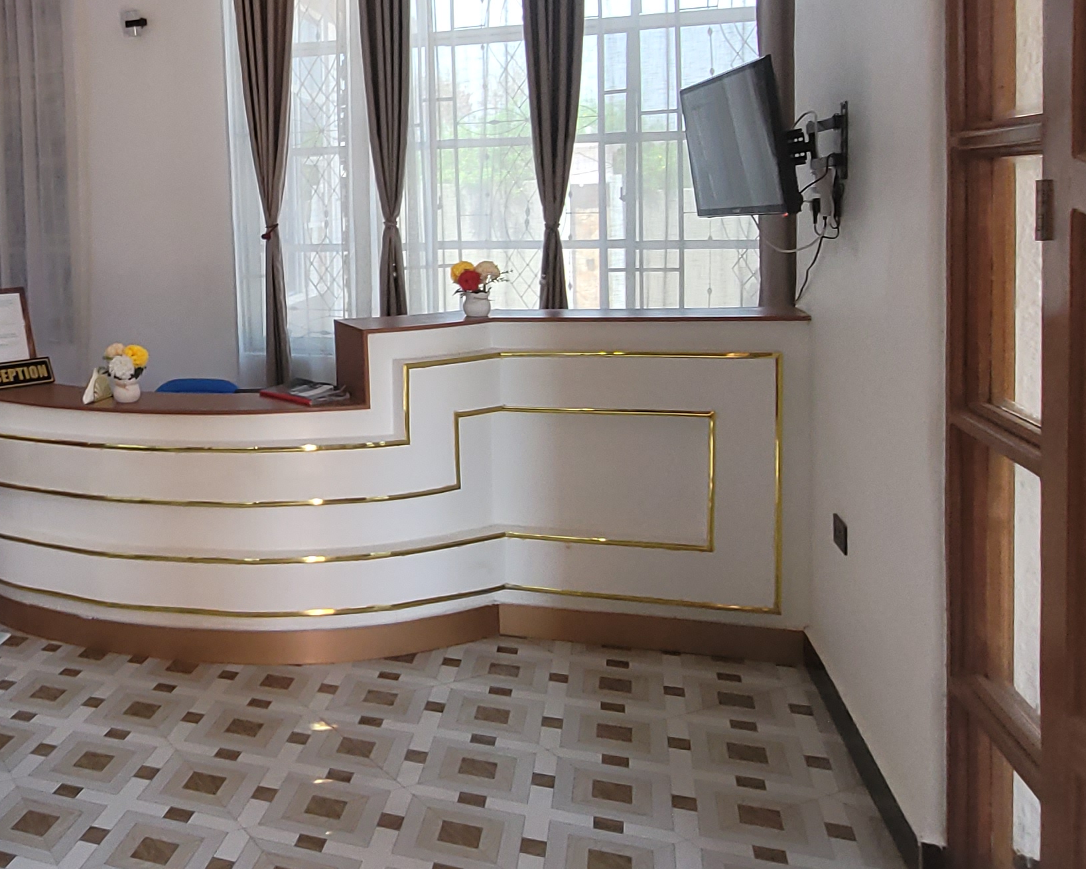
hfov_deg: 50.9
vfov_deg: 46.1
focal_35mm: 31
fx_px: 997
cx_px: 118
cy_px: 261
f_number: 2.2
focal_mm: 2.2
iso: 80
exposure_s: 1/50
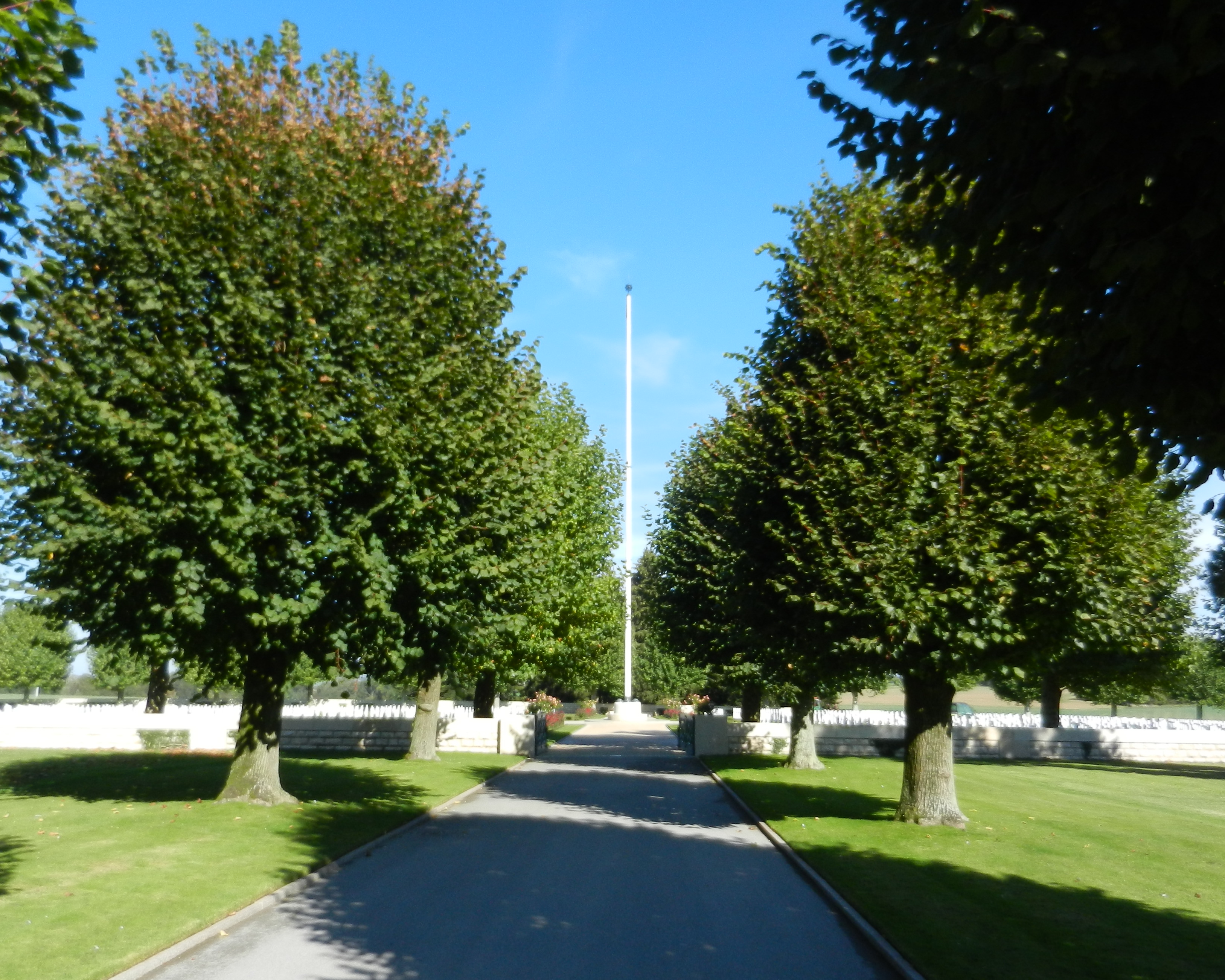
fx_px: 1088
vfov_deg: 48.5
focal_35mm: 30
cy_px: 525
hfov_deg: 58.8
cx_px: 623
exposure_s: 1/800
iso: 160
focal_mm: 4.5
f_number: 3.5
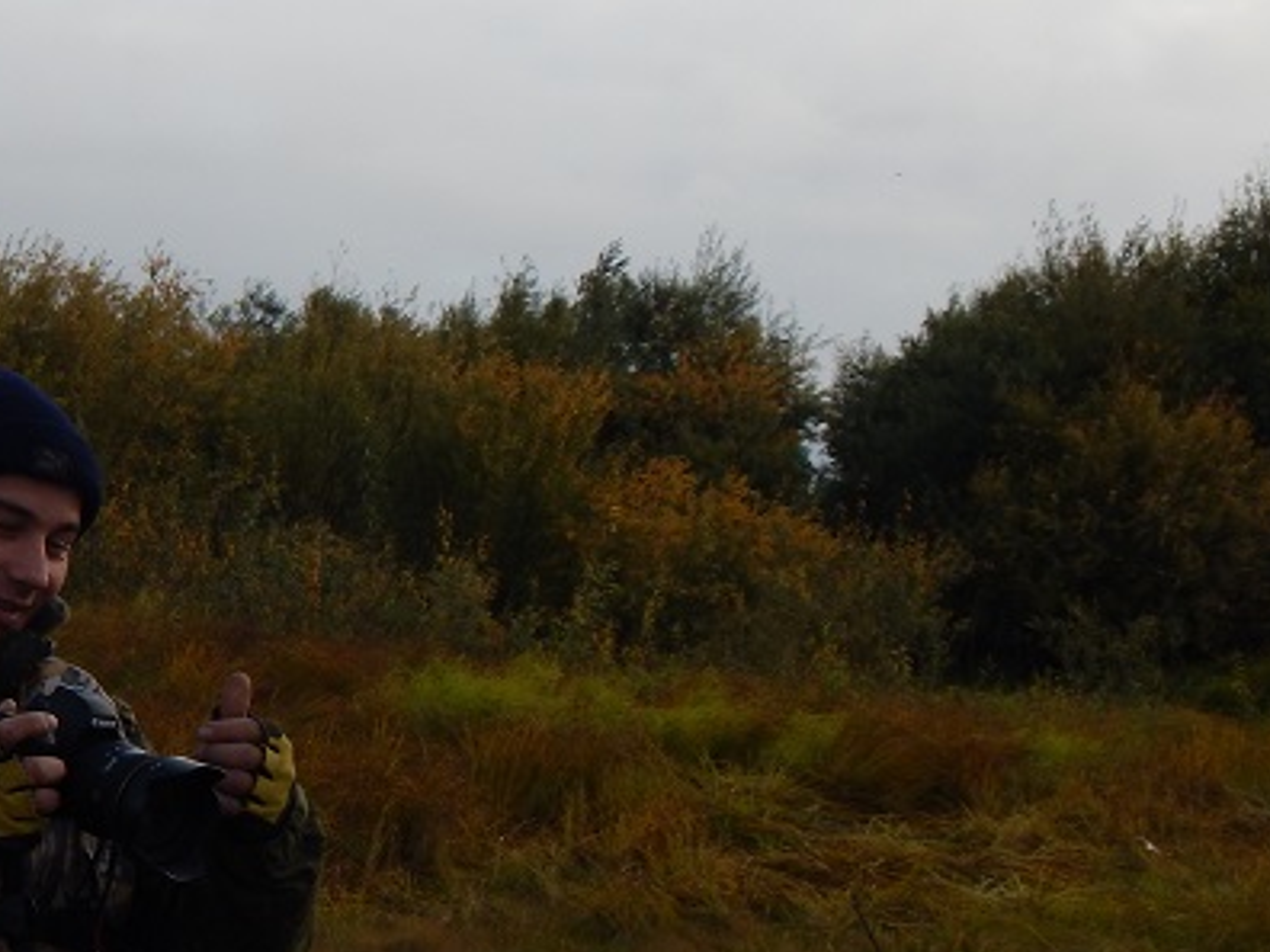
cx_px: 183
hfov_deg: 19.9
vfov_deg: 15.1
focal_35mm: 97
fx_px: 3559
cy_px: 853
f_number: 3.7
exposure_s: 1/800
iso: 125
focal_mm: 8.6
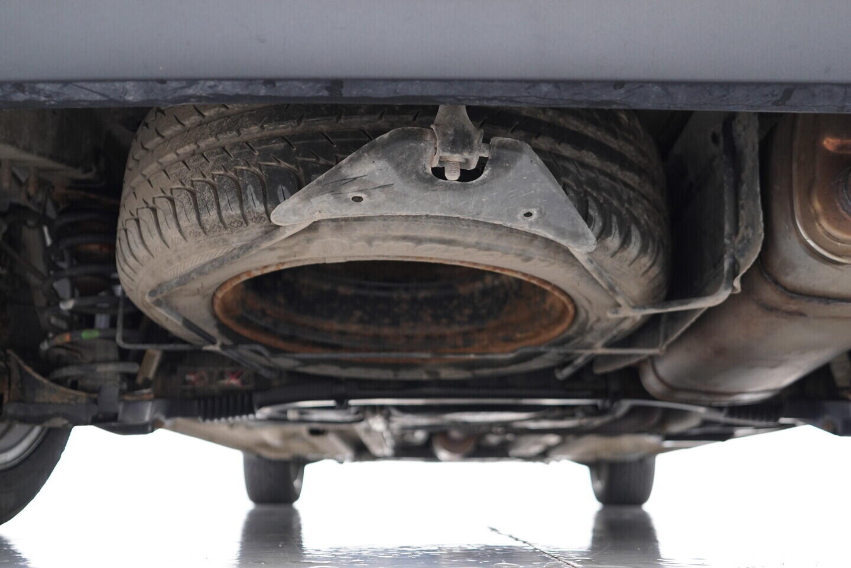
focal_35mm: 36
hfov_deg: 53.1
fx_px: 851
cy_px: 284
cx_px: 426
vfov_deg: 36.9
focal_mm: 24
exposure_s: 1/40
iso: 500
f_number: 2.8
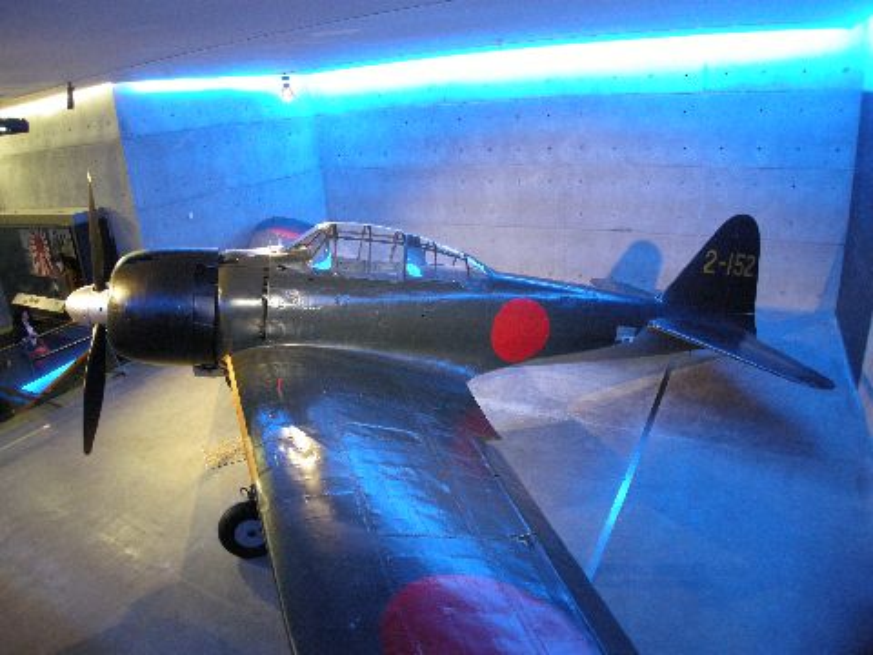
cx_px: 436
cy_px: 328
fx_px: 883
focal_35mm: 35
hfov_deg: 52.6
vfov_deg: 40.7
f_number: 2.7
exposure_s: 1/9.1
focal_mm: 7.5
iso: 400
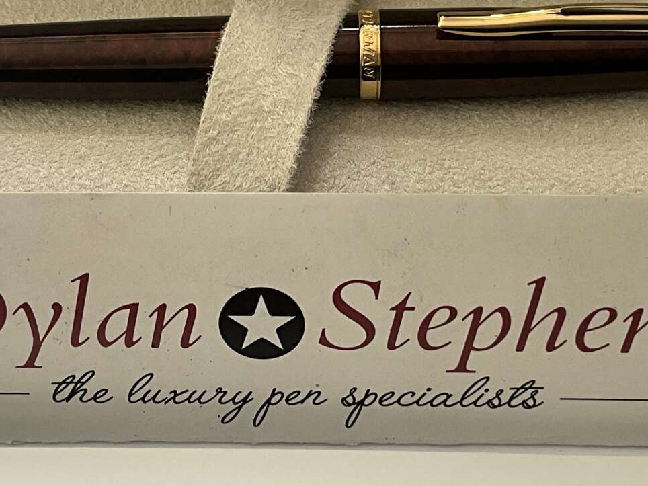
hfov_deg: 25.3
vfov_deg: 19.1
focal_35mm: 77
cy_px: 216
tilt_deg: -52.0
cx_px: 306
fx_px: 1441
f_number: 1.8
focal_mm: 3
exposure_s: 1/122
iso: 40
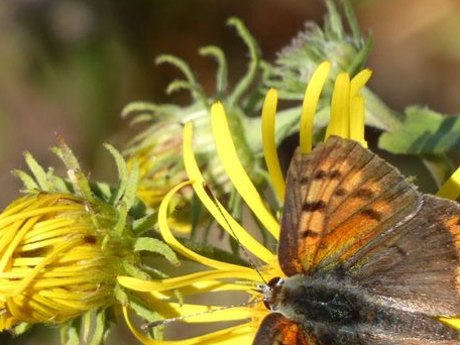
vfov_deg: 1.9
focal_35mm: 773
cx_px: 299
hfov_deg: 2.6
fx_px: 10272
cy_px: 303
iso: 80
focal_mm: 74
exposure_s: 1/125
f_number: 5.6
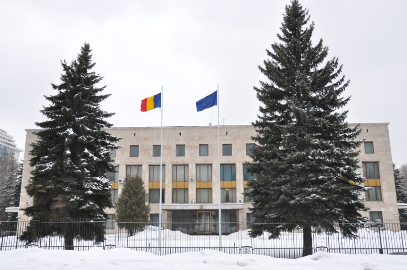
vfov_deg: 39.9
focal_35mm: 33
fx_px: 373
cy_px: 135
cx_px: 204
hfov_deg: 57.3
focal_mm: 22
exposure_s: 1/60
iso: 500
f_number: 7.1
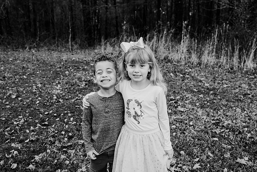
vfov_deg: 36.9
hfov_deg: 53.2
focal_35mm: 36
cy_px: 79
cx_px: 128
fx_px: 257
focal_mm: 31
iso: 800
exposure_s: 1/800
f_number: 4
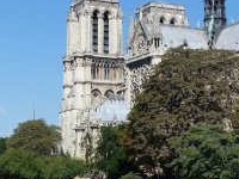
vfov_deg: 14.6
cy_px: 67
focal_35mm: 101
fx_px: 697
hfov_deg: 19.4
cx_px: 152
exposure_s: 1/1300
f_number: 4
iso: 100
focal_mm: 7.4
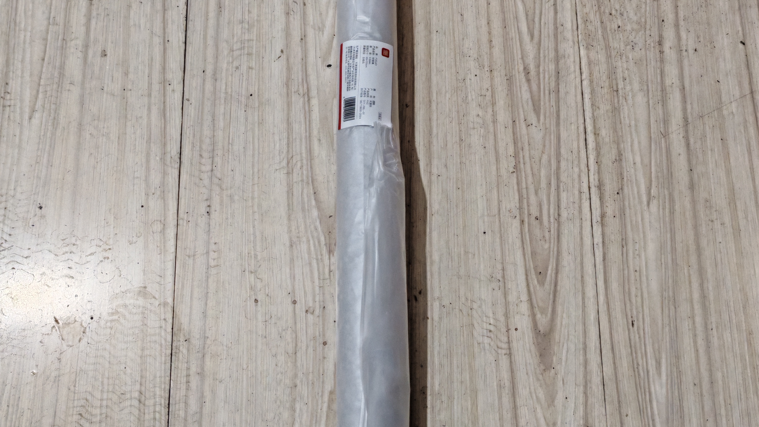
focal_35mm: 40
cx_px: 374
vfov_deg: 29.7
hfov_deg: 50.5
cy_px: 206
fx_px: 805
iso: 1000
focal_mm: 5.52
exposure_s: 1/100
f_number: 1.95
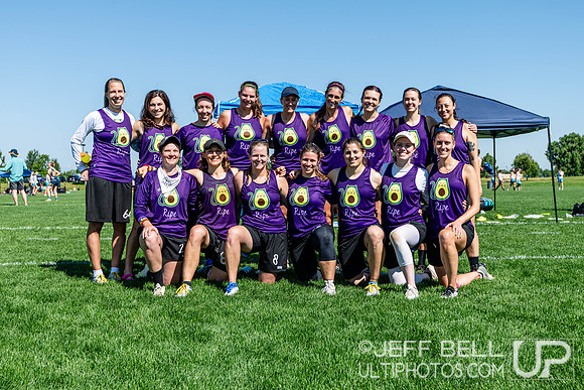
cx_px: 287
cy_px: 177
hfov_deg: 44.6
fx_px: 713
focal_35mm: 44
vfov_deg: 30.6
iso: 64
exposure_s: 1/500
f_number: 5.6
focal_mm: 35
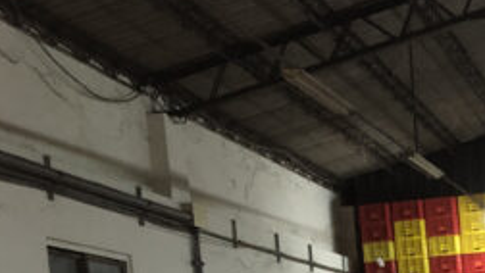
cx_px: 556
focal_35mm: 97
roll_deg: +4.1
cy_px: 590
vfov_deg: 11.1
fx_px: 1248
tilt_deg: -8.7
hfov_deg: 20.8
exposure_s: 1/15
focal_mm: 3.99
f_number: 1.8
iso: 100
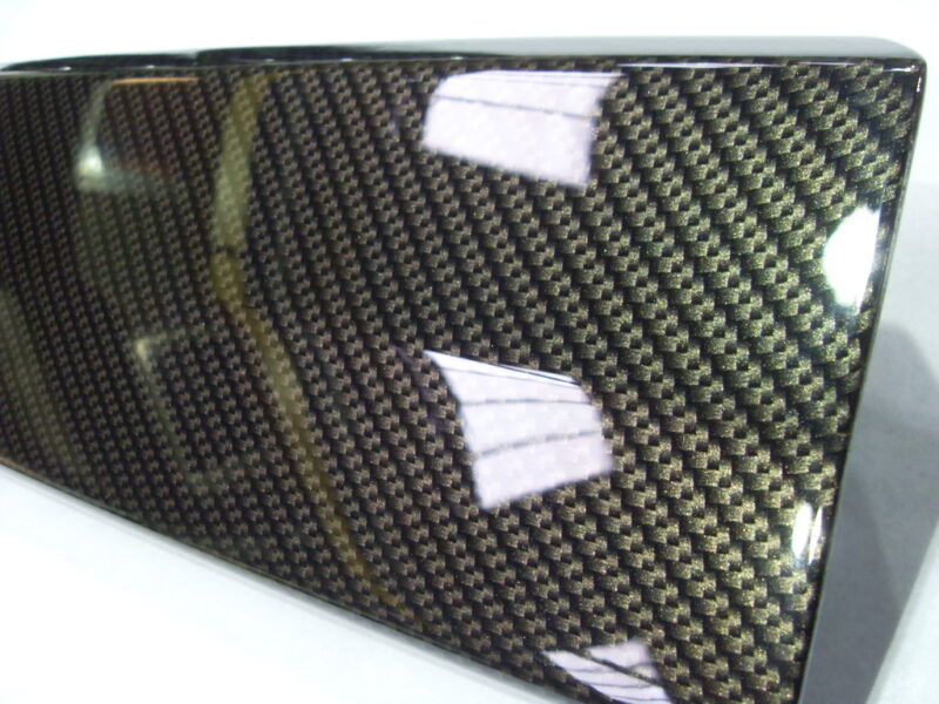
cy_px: 352
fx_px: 949
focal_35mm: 35
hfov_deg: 52.6
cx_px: 470
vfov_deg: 40.7
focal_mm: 6.3
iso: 200
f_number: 2.8
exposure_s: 1/15
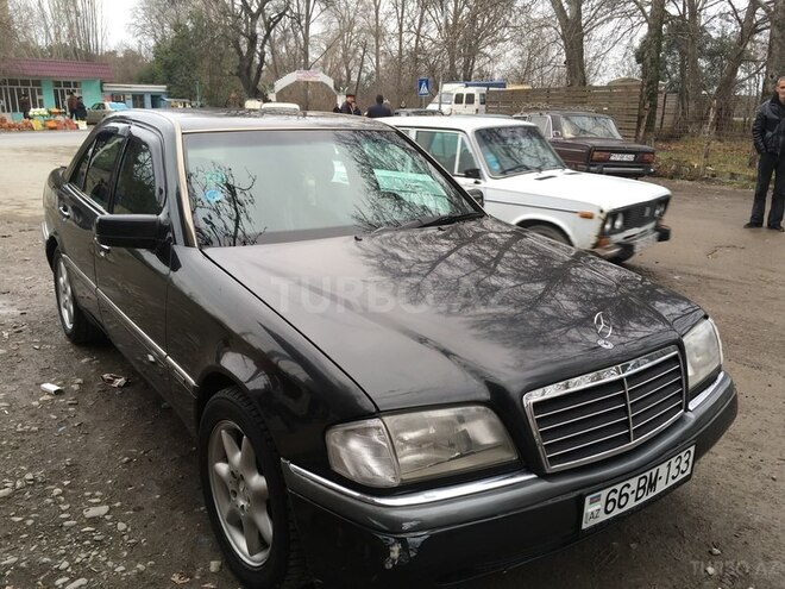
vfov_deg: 48.2
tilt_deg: -15.3
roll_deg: -0.9
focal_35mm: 29
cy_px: 294
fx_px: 658
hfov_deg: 61.7
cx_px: 392
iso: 25
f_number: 2.2
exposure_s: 1/116
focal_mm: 4.15
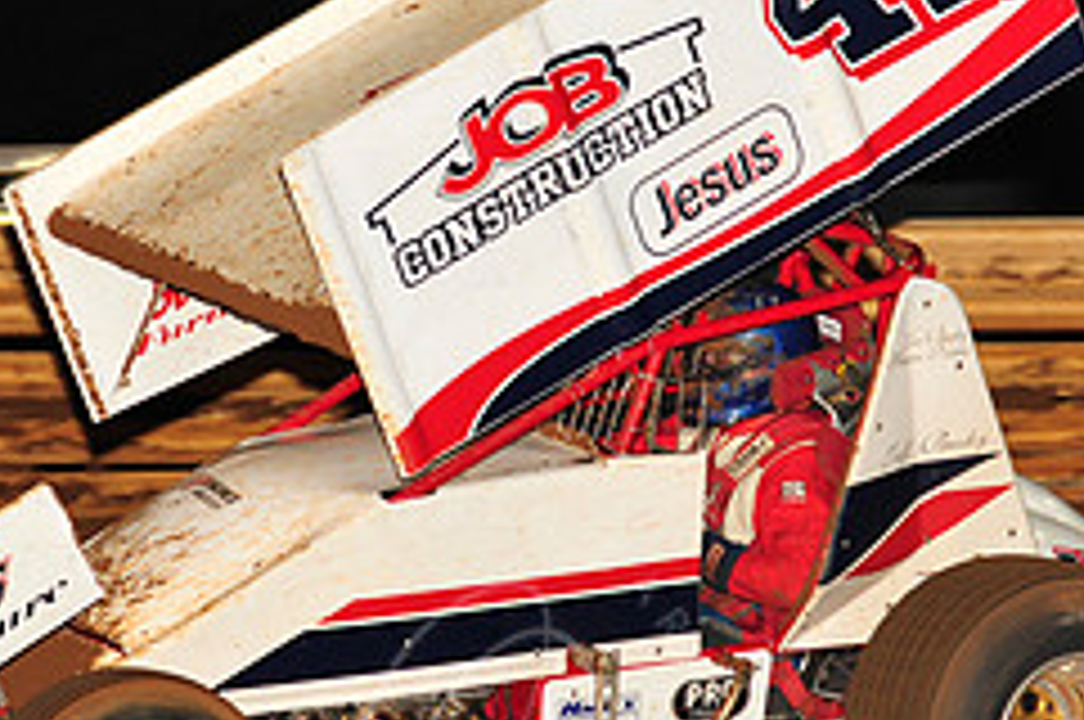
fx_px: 10495
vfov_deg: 3.9
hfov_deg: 5.9
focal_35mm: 349
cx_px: 454
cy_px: 346
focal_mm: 145
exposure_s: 1/320
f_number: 6.3
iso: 1000
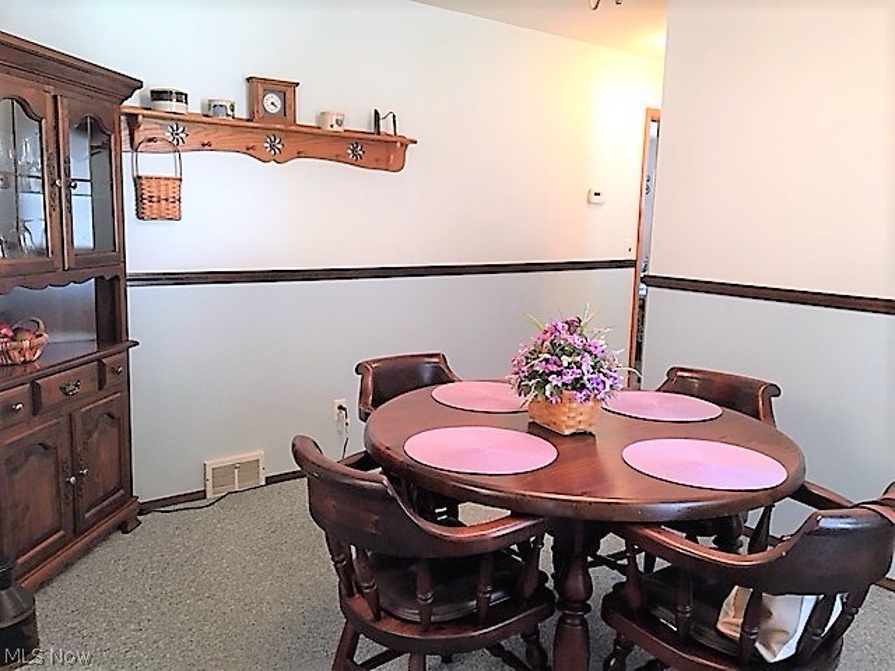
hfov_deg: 61.7
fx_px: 750
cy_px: 336
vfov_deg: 48.2
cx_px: 448
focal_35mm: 29
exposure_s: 1/30
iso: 125
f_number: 2.2
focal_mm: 4.15
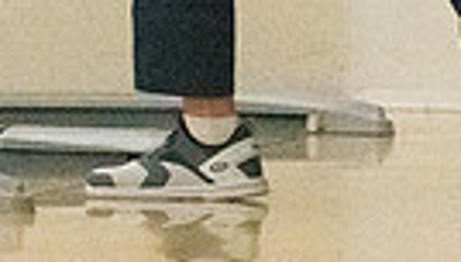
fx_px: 9137
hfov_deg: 2.9
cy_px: -224
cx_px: 313
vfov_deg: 1.6
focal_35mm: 746
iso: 10000
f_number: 4.5
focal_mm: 110
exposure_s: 1/1250
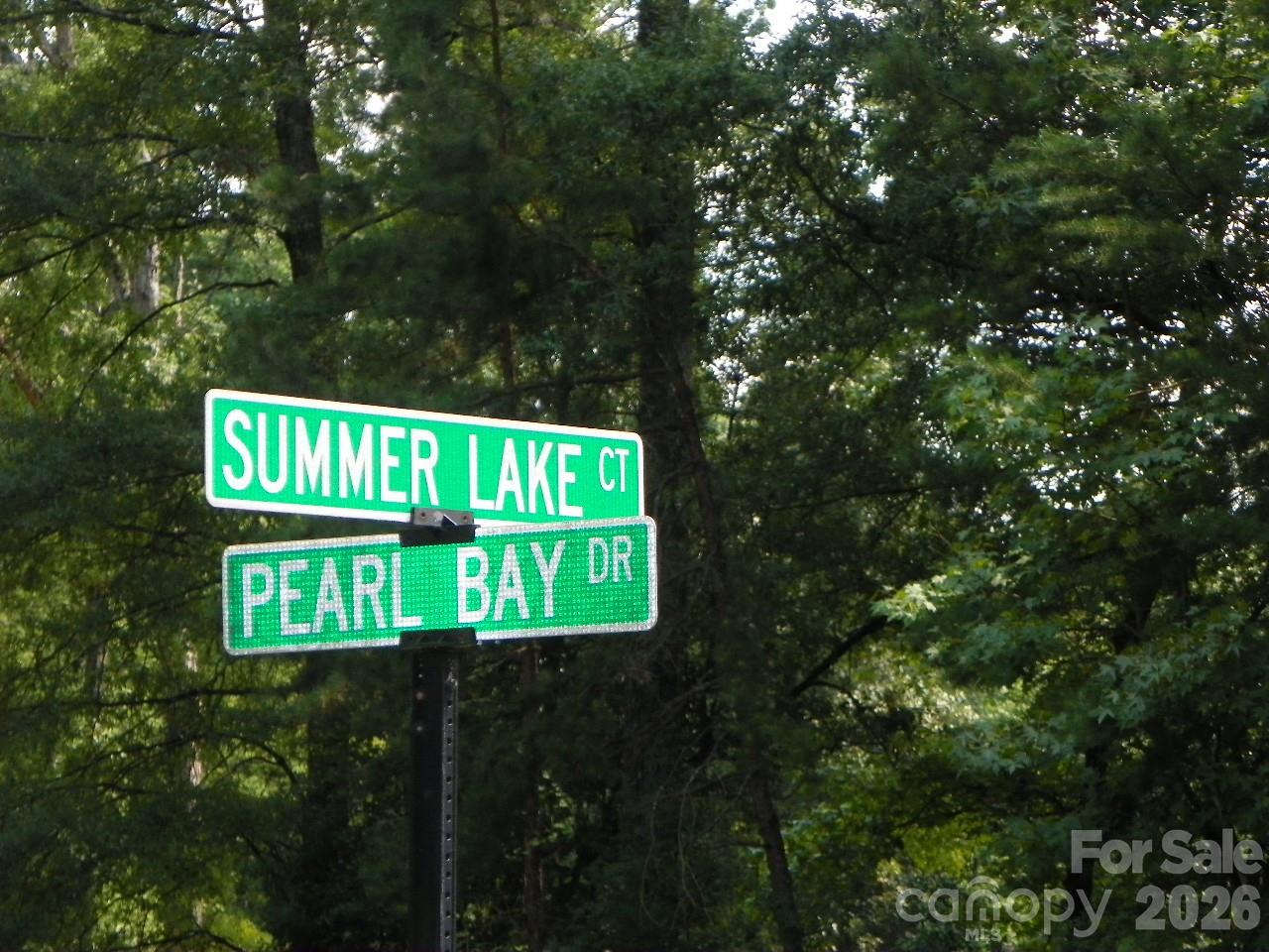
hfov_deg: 12.2
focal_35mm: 162
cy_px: 476
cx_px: 634
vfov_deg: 9.2
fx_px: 5939
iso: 200
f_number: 4.5
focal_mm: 28.8
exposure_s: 1/250
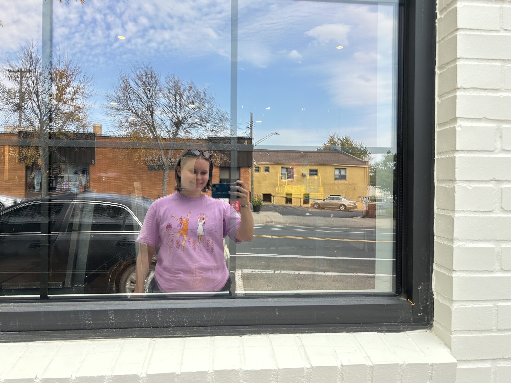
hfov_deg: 67.3
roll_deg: -0.5
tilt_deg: +0.3
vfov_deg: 53.1
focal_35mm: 26
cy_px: 192
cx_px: 256
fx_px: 384
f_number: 1.5
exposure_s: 1/611
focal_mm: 5.7
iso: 50
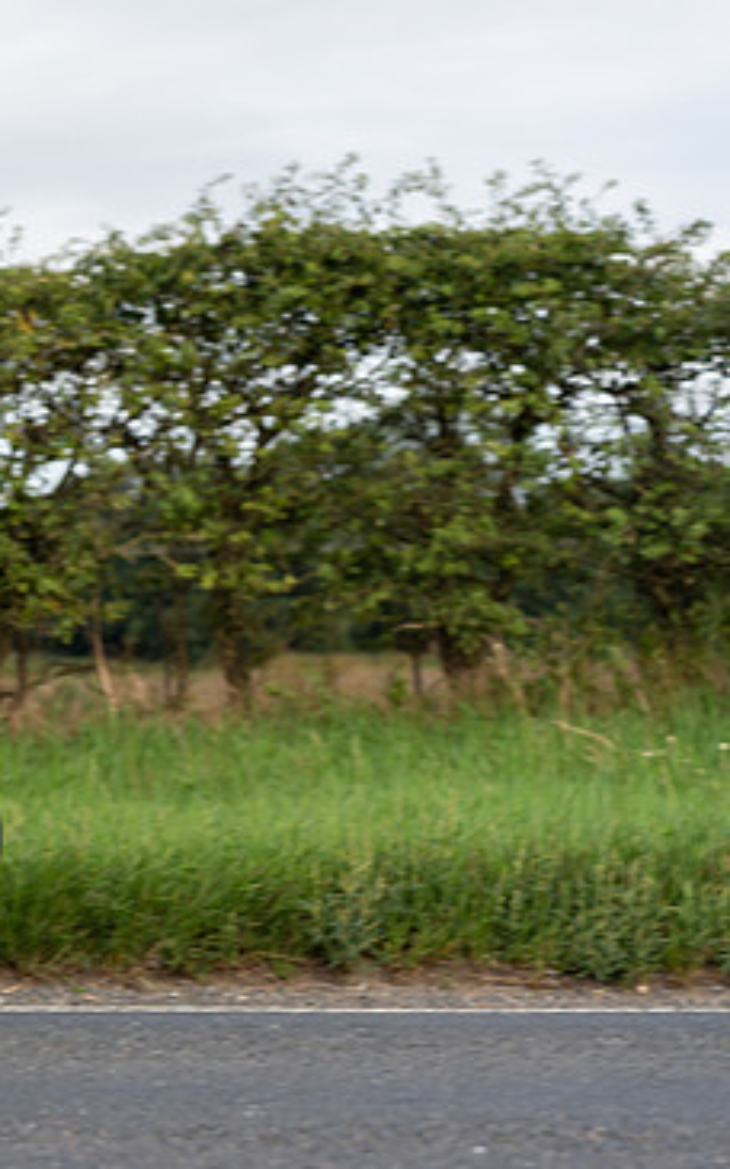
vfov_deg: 16.6
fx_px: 4012
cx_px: -186
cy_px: 594
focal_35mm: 126
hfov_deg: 10.2
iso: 160
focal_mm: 74
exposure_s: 1/640
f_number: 4
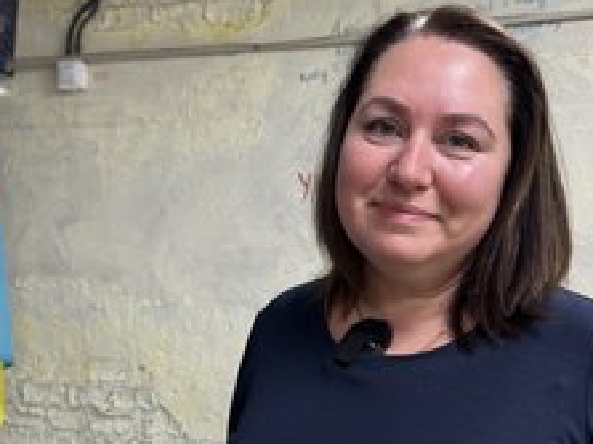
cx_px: 330
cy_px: 282
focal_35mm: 43
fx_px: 736
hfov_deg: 43.8
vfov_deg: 33.4
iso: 125
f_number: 1.78
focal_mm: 6.86
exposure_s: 1/50
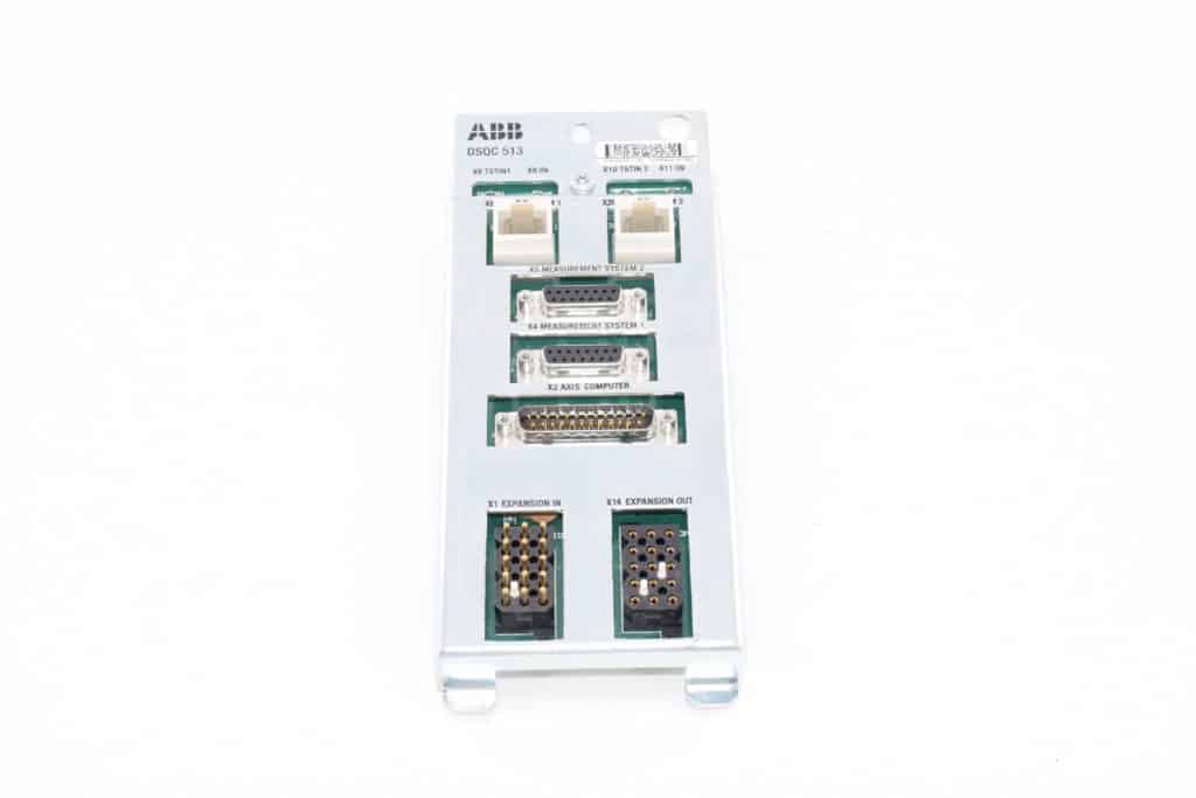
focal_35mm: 63
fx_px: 2093
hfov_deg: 31.9
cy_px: 399
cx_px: 598
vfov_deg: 21.6
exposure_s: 1/25
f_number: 13
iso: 200
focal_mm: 42
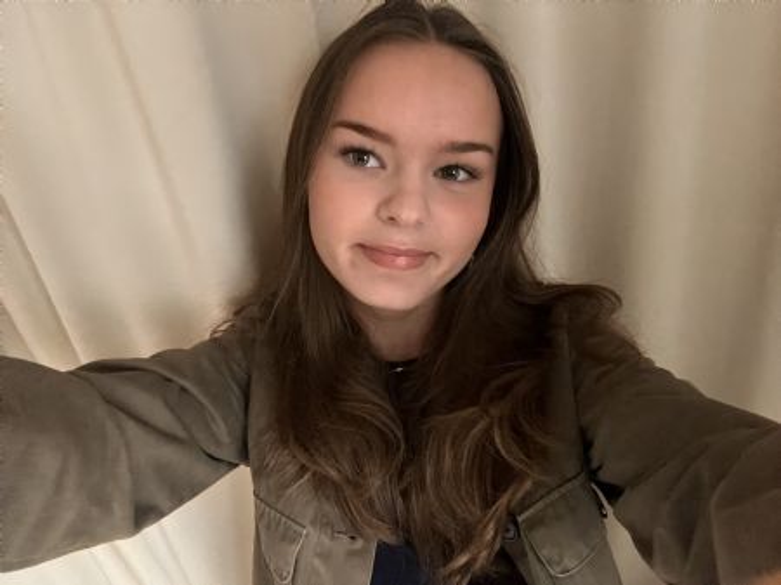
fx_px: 519
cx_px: 390
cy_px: 292
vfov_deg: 58.8
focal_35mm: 23
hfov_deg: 74.0
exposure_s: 1/15
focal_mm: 2.71
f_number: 2.2
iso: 1000
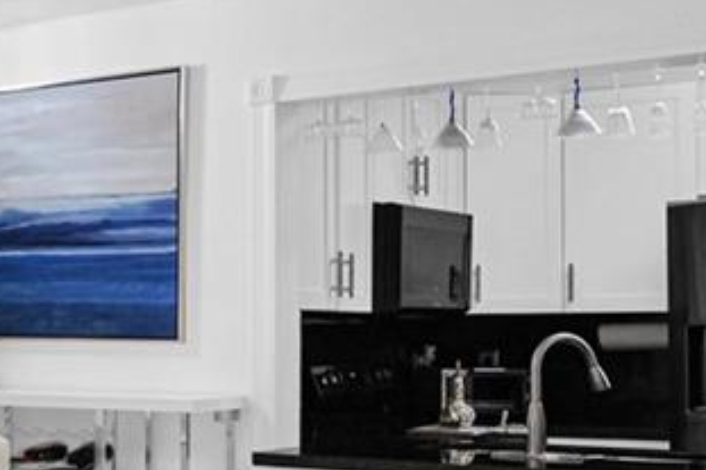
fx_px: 1411
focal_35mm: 72
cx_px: -379
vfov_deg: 18.8
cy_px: 329
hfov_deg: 22.5
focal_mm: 14
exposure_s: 1/15
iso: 140
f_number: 4
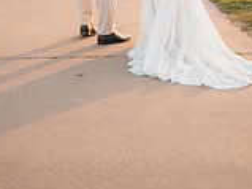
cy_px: -116
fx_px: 989
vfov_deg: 10.4
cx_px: 117
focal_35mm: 136
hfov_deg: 14.5
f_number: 1.2
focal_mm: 50
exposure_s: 1/500
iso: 125
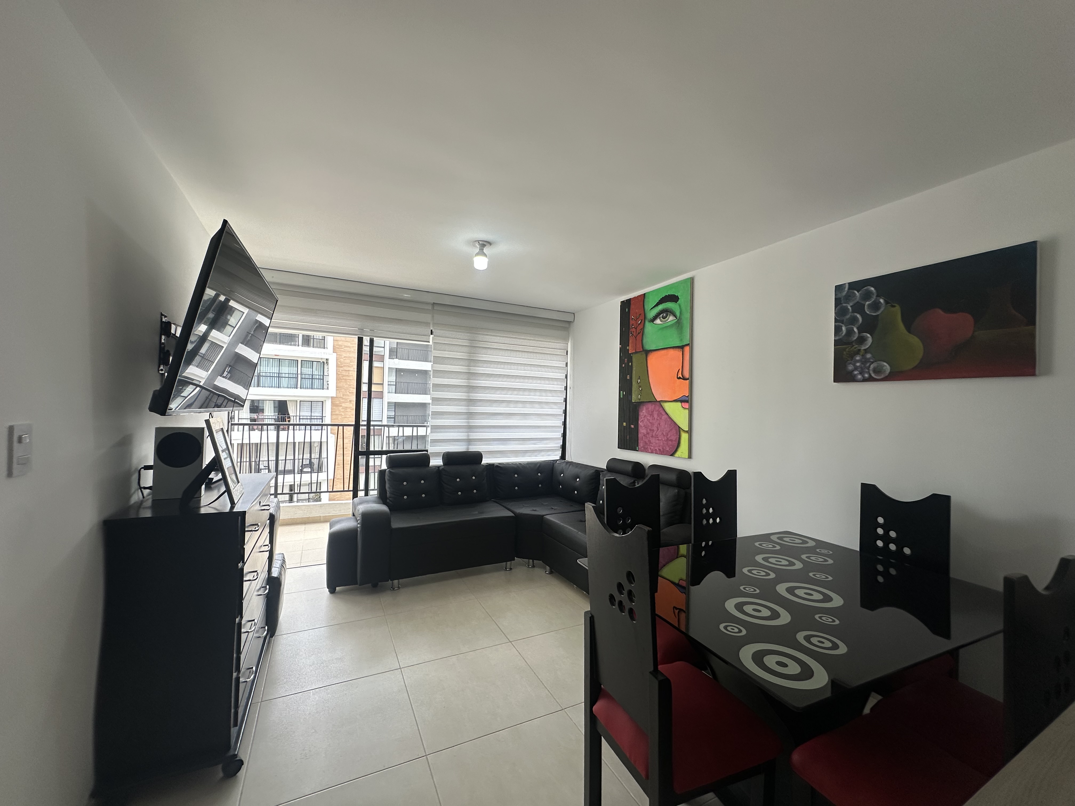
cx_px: 538
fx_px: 435
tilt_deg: +0.7
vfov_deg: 85.7
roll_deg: -0.4
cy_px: 403
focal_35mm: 14
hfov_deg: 102.1
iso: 40
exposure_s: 1/179
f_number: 2.2
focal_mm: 2.22
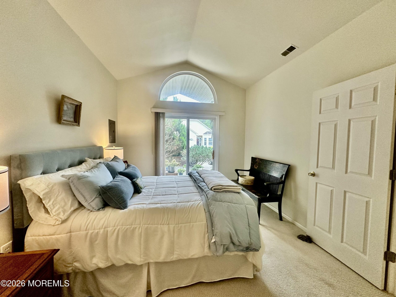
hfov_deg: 102.1
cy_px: 148
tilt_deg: -3.0
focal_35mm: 14
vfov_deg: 85.7
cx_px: 198
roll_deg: -0.9
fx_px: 160
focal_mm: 2.22
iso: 250
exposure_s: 1/120
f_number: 2.2
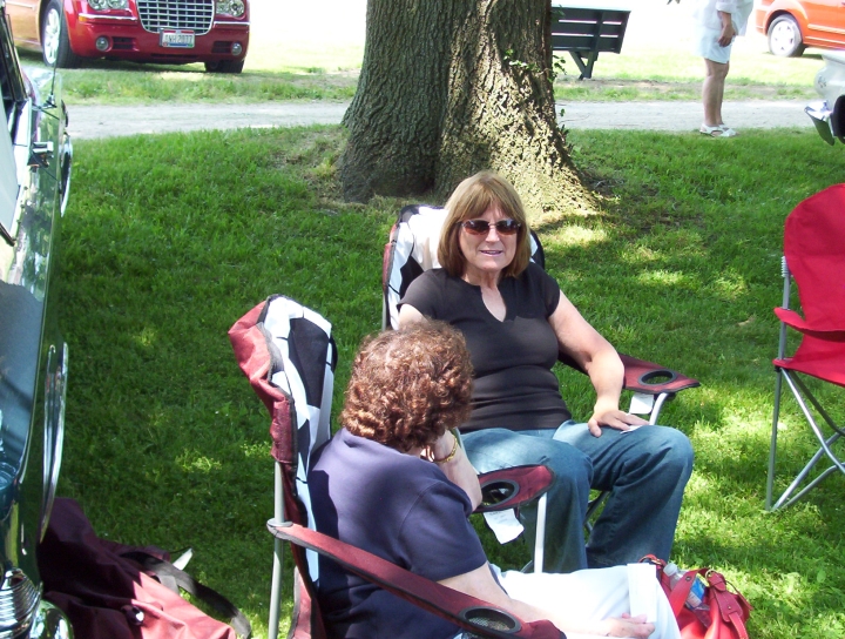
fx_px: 1566
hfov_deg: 30.2
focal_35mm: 64
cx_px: 422
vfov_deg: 23.0
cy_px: 320
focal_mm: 9.98
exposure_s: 1/157
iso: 100
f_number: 3.54
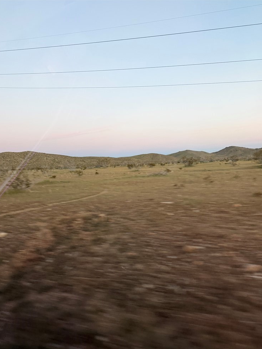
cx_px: 132
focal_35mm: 25
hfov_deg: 54.9
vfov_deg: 69.4
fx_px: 252
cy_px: 181
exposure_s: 1/60
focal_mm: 6.76
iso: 400
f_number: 1.78
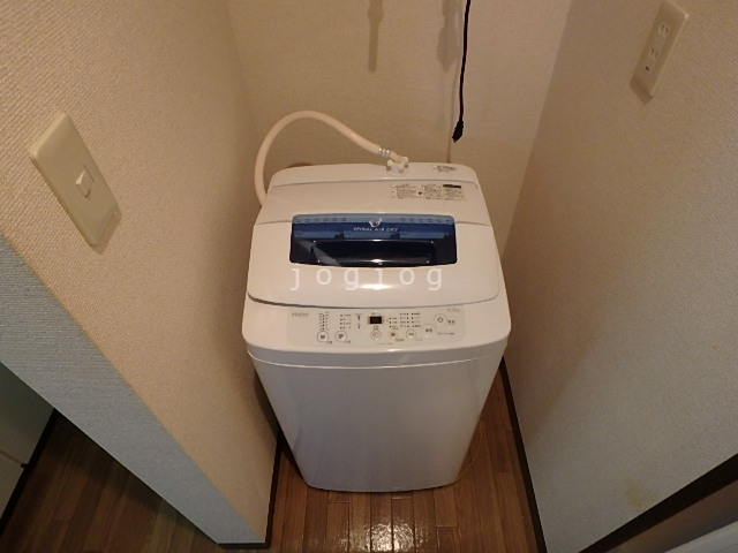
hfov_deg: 79.0
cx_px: 369
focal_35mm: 21
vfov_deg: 63.4
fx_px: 448
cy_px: 276
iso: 400
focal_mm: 3.7
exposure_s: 1/30
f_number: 3.5
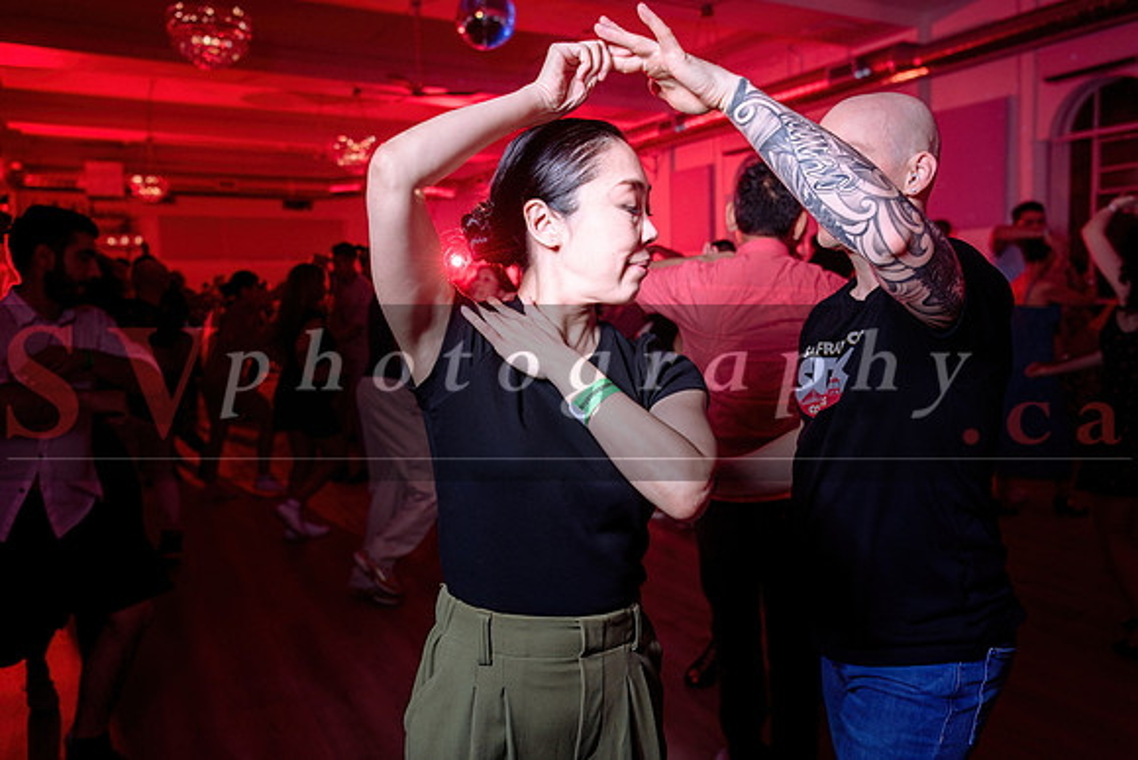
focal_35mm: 28
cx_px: 569
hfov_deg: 64.7
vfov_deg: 45.7
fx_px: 899
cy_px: 344
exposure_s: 1/80
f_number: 3.2
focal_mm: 26
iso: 800
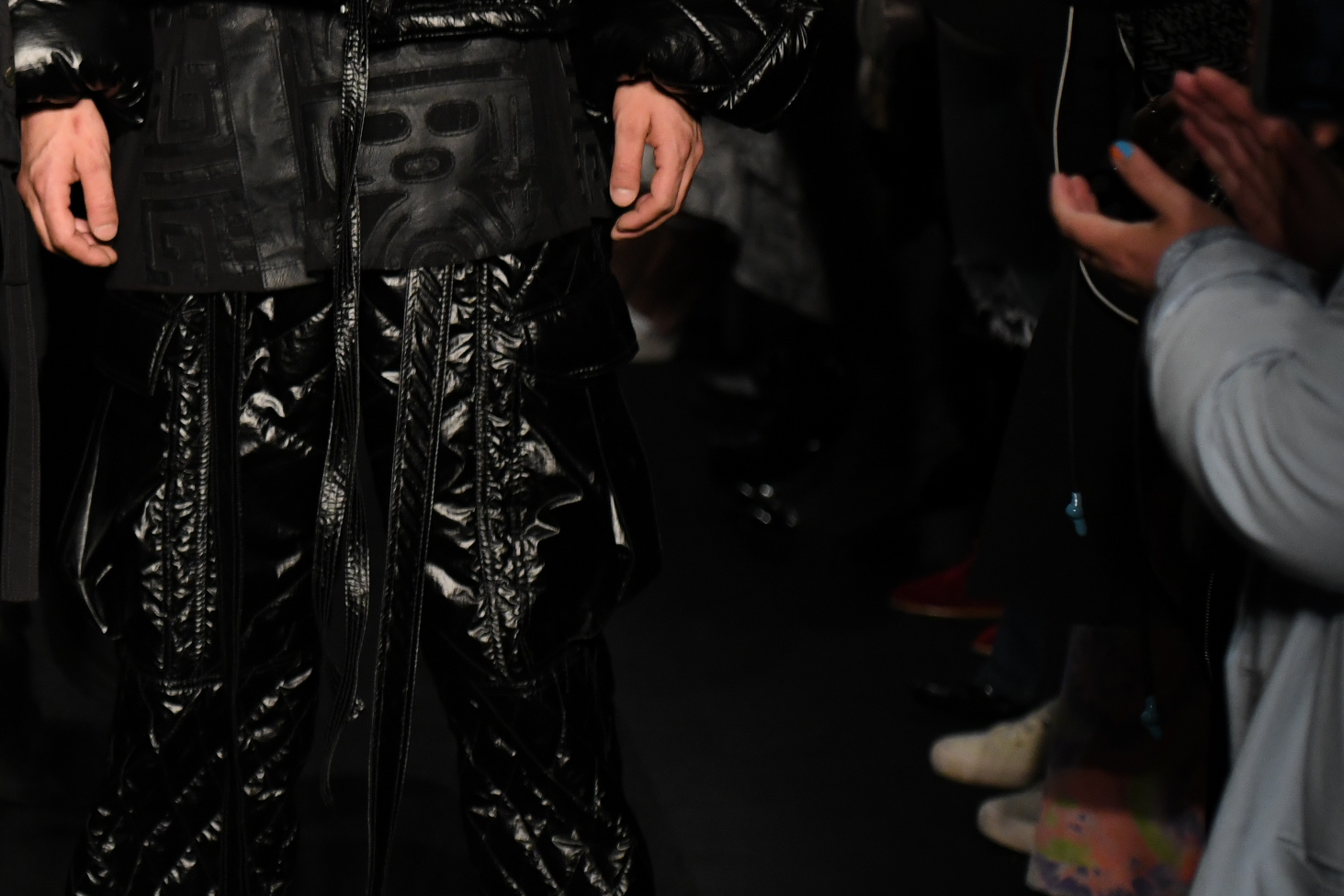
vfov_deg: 5.4
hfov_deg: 8.0
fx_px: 9481
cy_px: -301
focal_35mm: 254
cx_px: -386
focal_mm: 90
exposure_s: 1/400
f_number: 4
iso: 1600
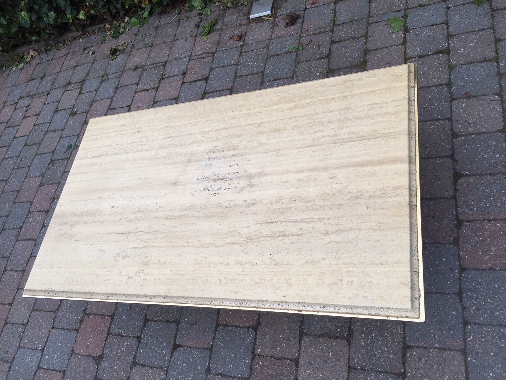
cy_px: 190
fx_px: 424
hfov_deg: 61.7
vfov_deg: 48.2
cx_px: 253
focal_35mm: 29
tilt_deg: -52.8
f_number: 2.2
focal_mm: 4.15
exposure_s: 1/434
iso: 32
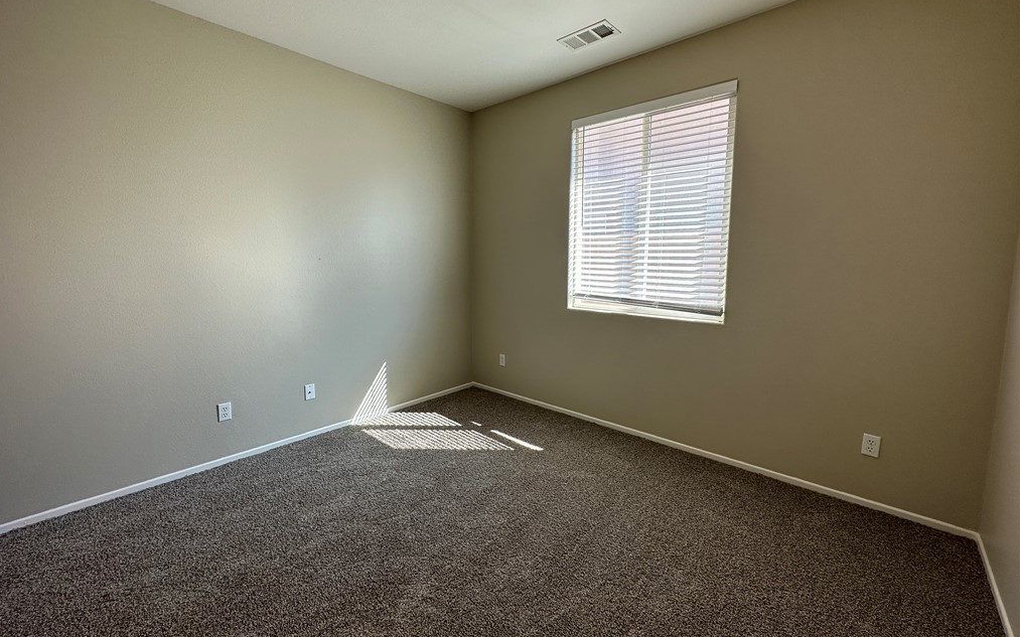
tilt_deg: -6.6
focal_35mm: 15
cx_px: 507
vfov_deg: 74.7
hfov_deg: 101.5
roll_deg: -0.4
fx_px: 417
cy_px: 300
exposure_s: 1/130
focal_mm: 2.22
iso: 40
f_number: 2.2
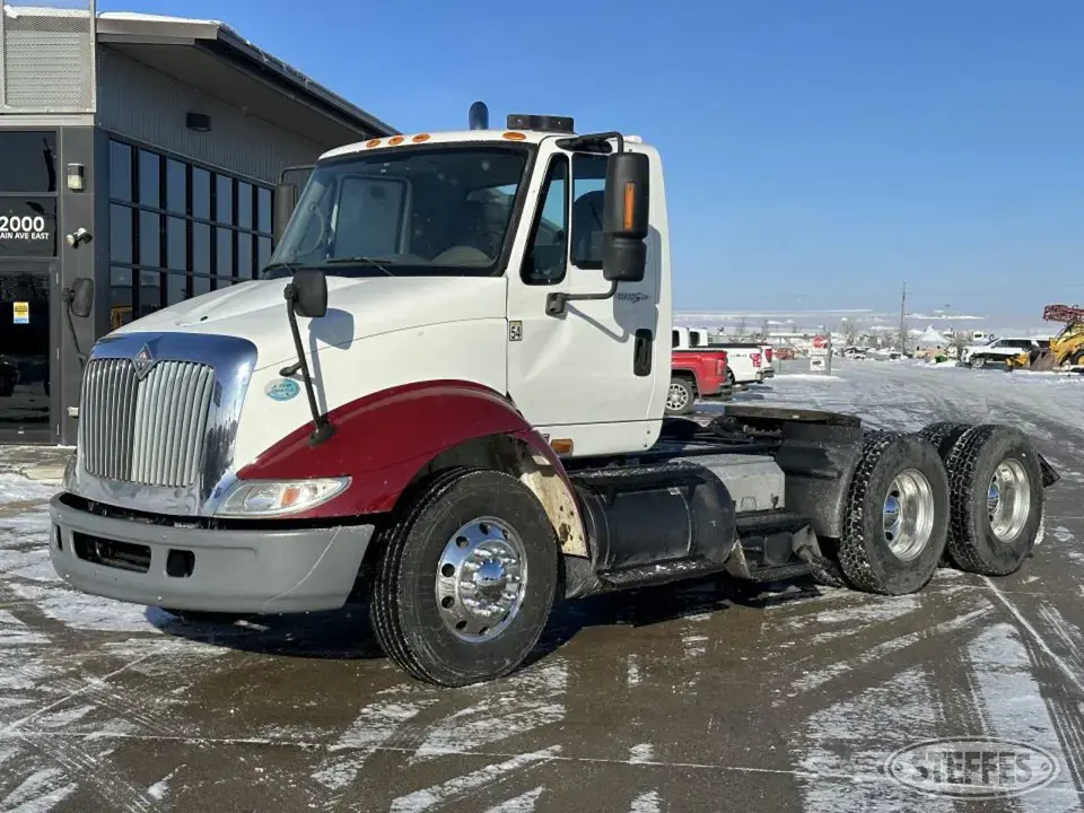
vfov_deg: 30.3
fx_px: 1503
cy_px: 406
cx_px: 542
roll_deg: -0.3
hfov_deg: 39.7
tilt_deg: -3.3
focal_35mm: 48
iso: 64
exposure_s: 1/8929
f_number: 1.78
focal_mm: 6.86
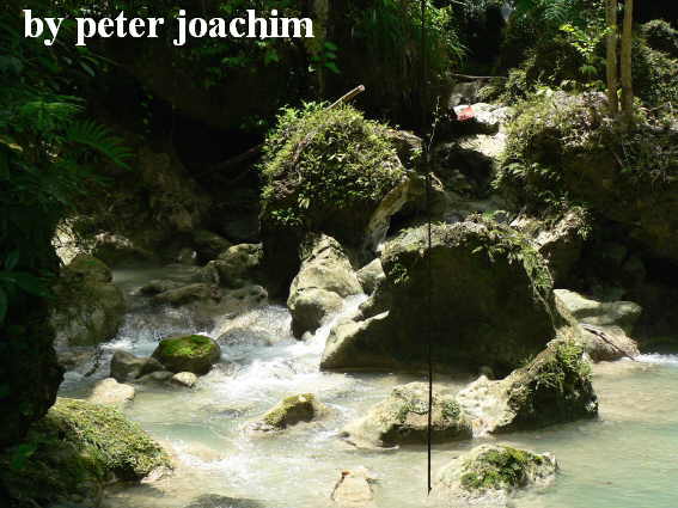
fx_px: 1469
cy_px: 254
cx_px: 339
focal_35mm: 75
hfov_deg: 26.0
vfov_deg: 19.6
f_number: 4
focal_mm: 12.9
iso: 64
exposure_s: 1/200
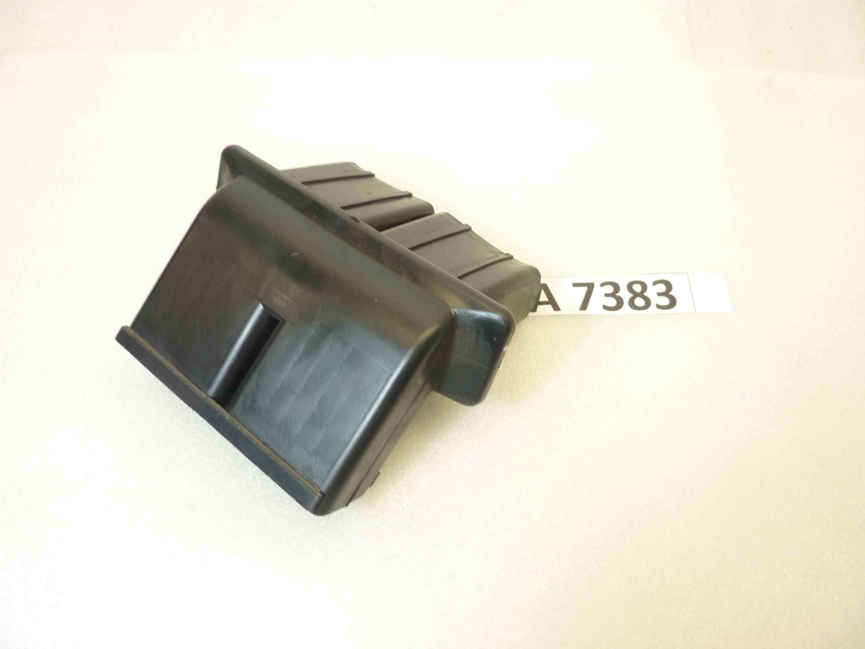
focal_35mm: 25
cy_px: 324
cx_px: 432
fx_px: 625
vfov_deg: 54.9
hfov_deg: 69.4
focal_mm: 4.1
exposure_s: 1/20
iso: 80
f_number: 3.3
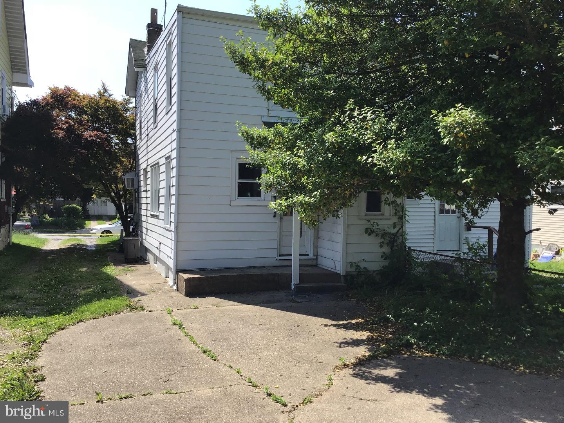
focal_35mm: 31
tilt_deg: -1.4
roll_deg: -1.3
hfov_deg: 58.4
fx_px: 505
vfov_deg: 45.4
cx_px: 282
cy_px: 212
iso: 25
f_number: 2.4
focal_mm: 3.3
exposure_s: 1/727
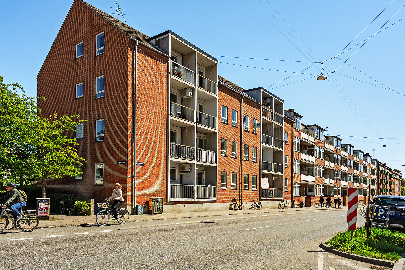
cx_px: 202
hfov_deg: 69.4
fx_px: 292
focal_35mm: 26
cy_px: 135
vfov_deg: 49.6
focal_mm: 26
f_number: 8
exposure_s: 1/400
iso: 320
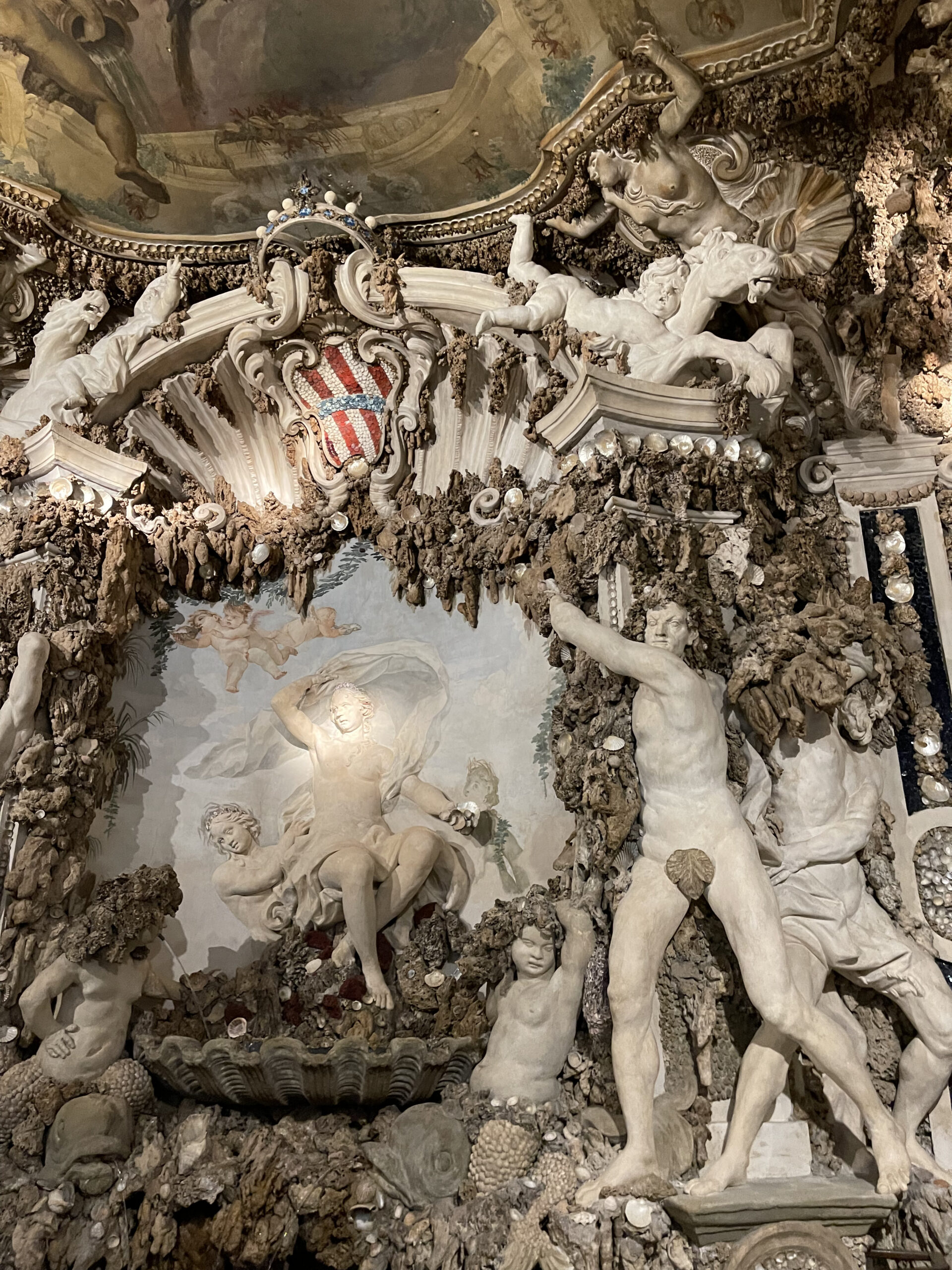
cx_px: 476
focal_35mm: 26
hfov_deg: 53.1
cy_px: 635
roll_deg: -0.5
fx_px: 953
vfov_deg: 67.3
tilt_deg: +21.9
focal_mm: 5.1
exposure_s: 1/50
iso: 500
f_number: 1.6
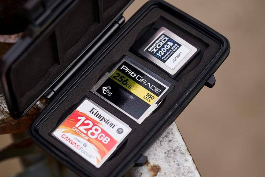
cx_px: 134
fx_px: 853
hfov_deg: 17.6
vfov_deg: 11.8
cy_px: 92
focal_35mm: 116
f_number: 3.2
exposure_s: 1/640
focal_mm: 70
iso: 200
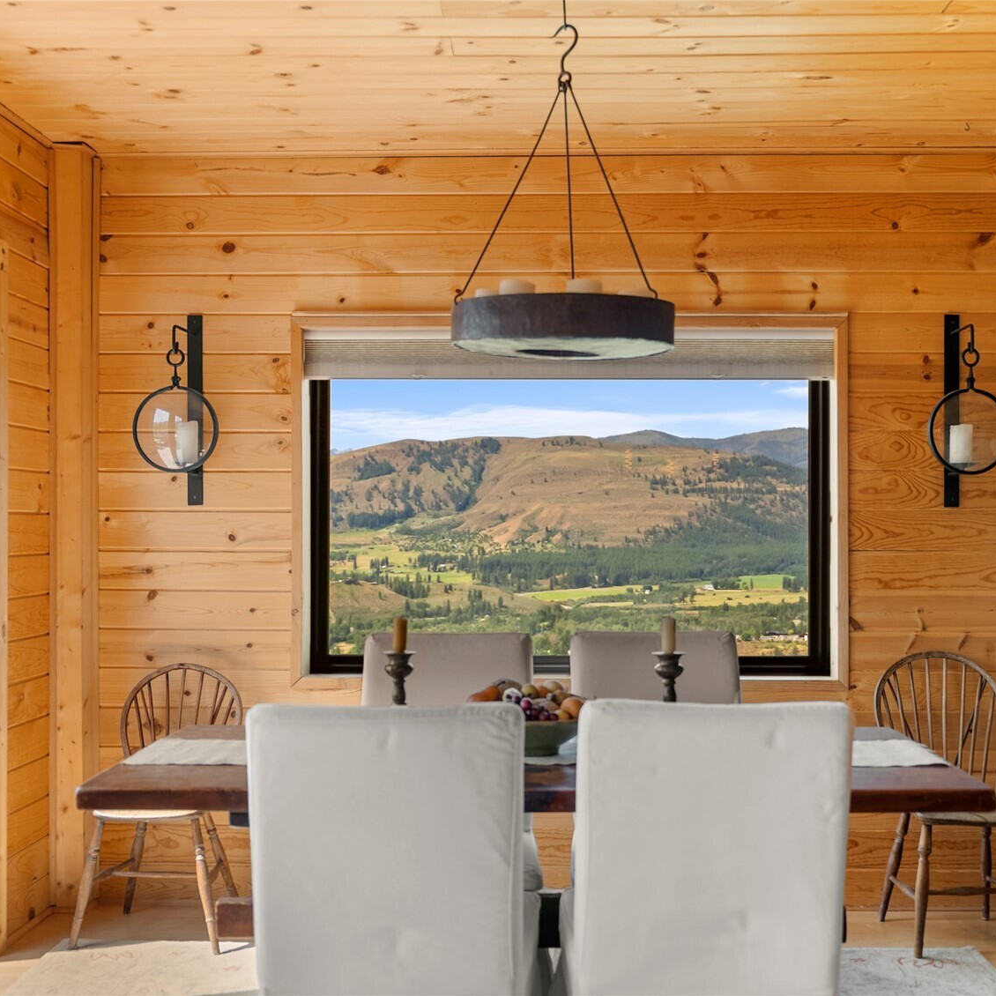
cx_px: 533
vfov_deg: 44.0
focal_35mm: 38
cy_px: 498
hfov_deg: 43.9
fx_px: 1234
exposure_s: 1/50
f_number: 2.8
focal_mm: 29.7
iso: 100
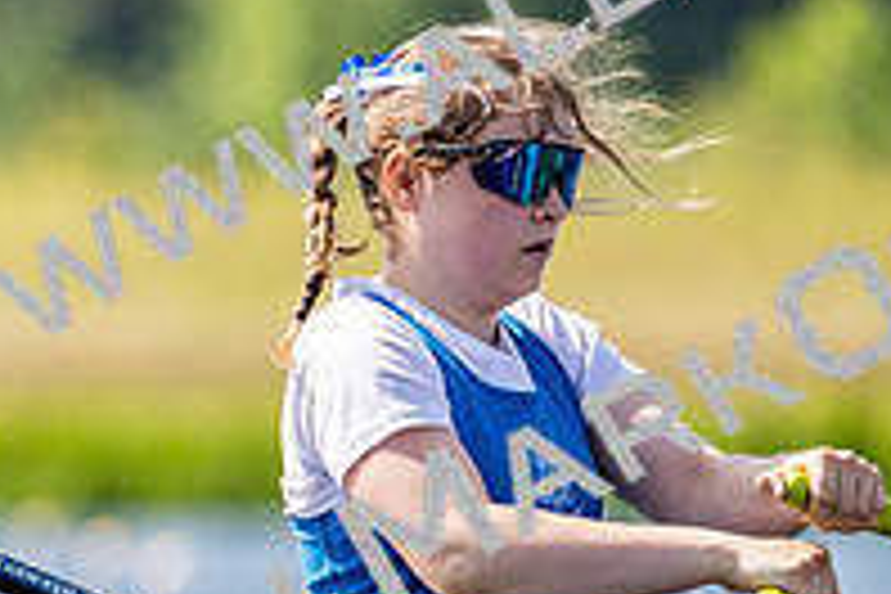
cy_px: 412
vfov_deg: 1.2
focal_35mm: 1173
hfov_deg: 1.8
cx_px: -338
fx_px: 29029
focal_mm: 400
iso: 320
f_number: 4.5
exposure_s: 1/2500
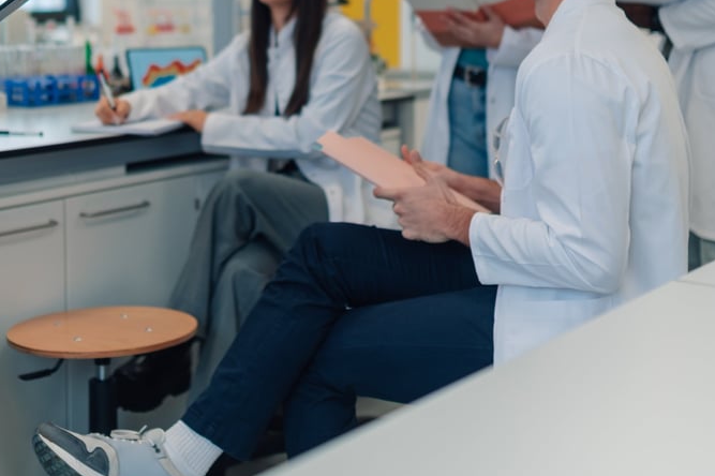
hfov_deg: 31.7
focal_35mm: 63
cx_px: 249
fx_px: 1251
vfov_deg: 21.1
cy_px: 57
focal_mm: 35
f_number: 1.4
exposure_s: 1/250
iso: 100
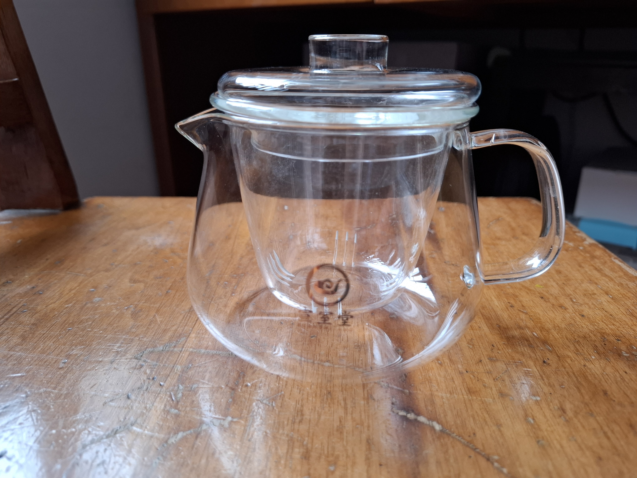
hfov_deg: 73.9
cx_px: 318
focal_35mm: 23
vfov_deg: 58.9
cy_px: 239
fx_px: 423
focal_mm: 5.54
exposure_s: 1/100
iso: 160
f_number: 1.8
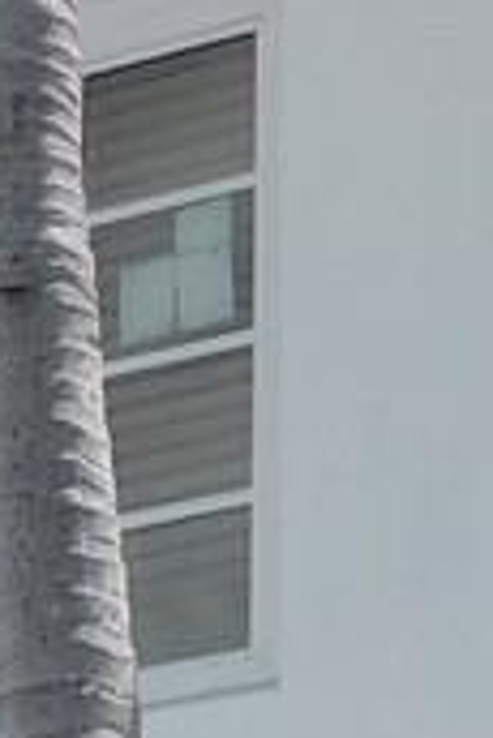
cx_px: 287
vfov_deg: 8.6
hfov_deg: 6.2
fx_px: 4551
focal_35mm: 222
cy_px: 1592
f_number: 6
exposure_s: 1/500
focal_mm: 4
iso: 125
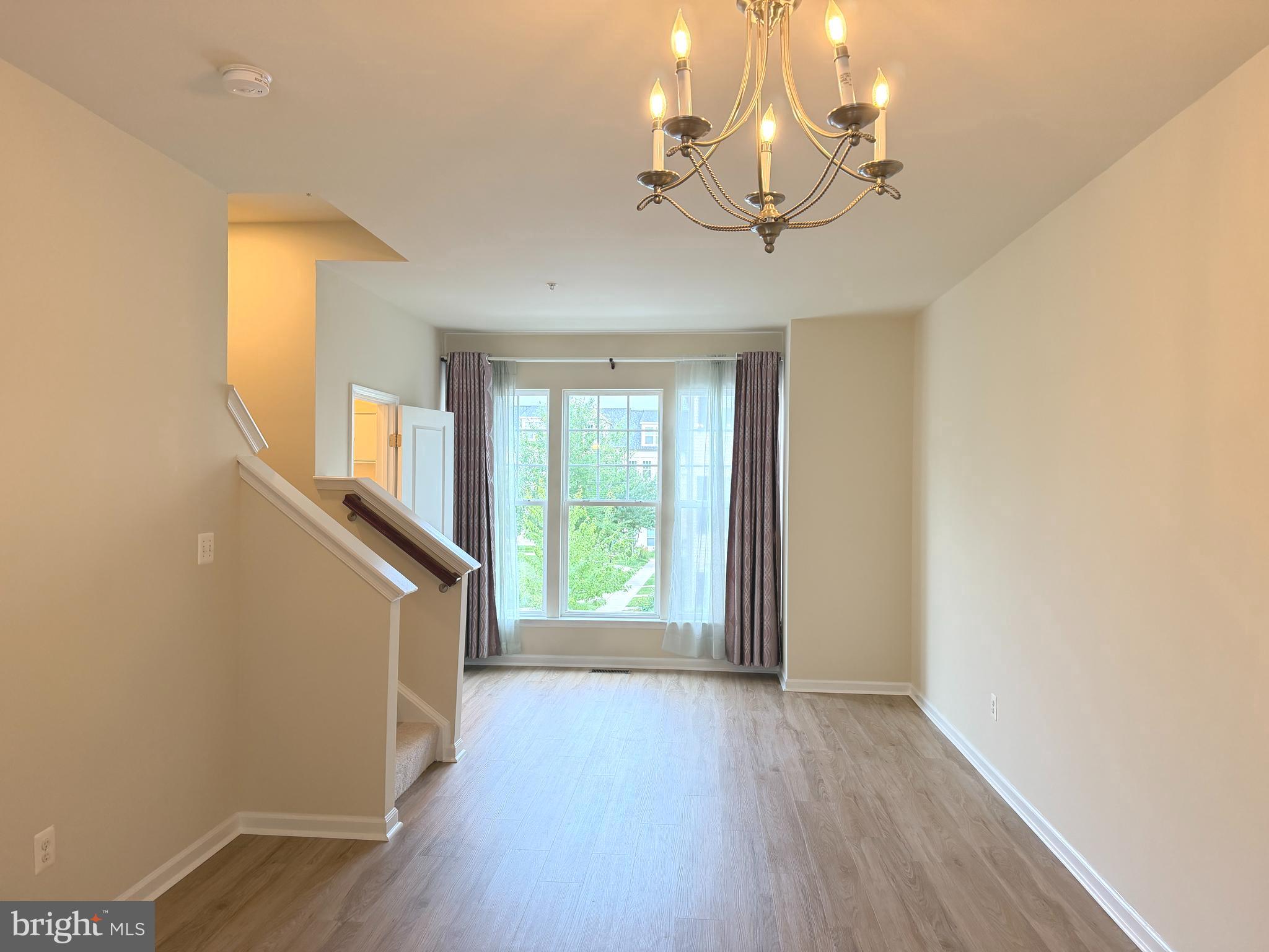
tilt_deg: -0.3
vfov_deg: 56.8
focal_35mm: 24
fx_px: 880
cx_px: 634
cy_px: 476
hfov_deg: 71.6
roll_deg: -0.4
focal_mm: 6.76
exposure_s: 1/158
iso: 200
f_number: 1.78
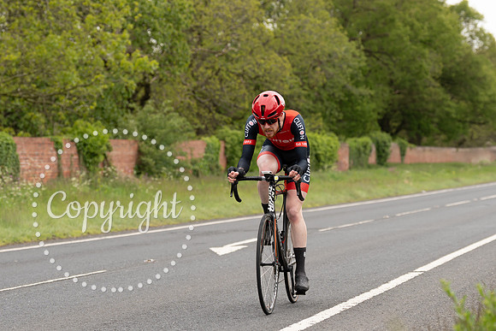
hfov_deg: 17.1
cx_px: 280
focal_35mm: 119
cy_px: 125
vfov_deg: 11.5
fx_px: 1645
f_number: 3.5
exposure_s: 1/1000
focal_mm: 84
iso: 250
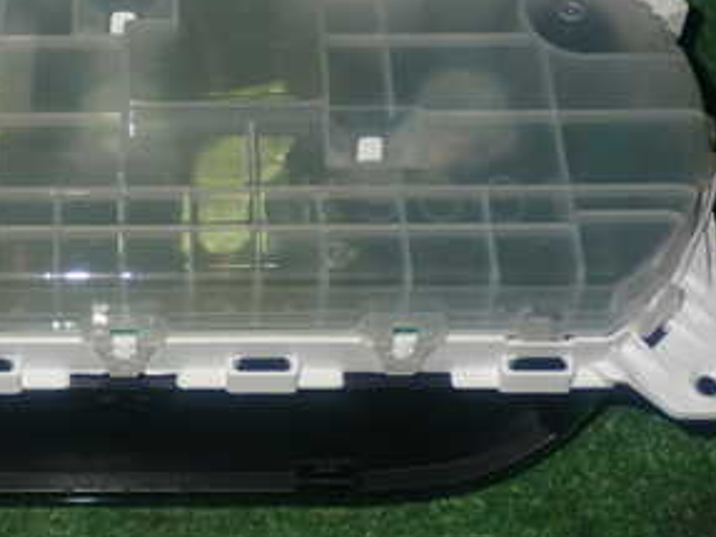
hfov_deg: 21.0
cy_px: 115
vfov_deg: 16.0
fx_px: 1902
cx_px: 100
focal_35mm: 92
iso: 250
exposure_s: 1/40
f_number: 9
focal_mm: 7.84
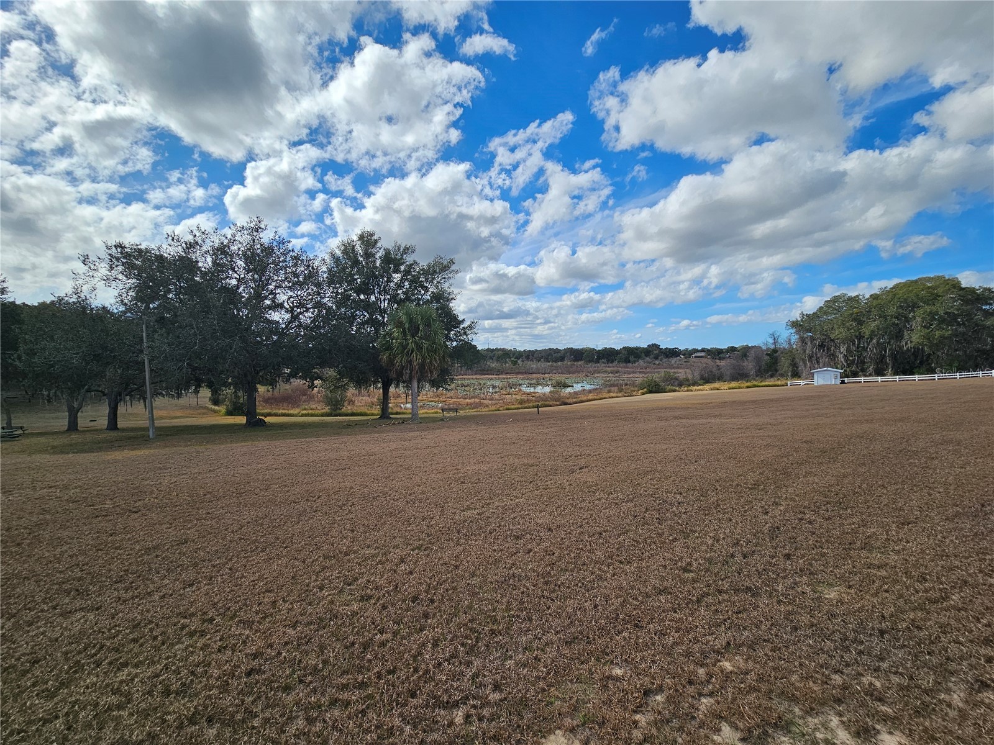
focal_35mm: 13
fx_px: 373
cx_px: 497
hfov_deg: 106.2
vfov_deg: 89.9
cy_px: 372
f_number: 2.2
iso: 50
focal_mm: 2.2
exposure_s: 1/3185
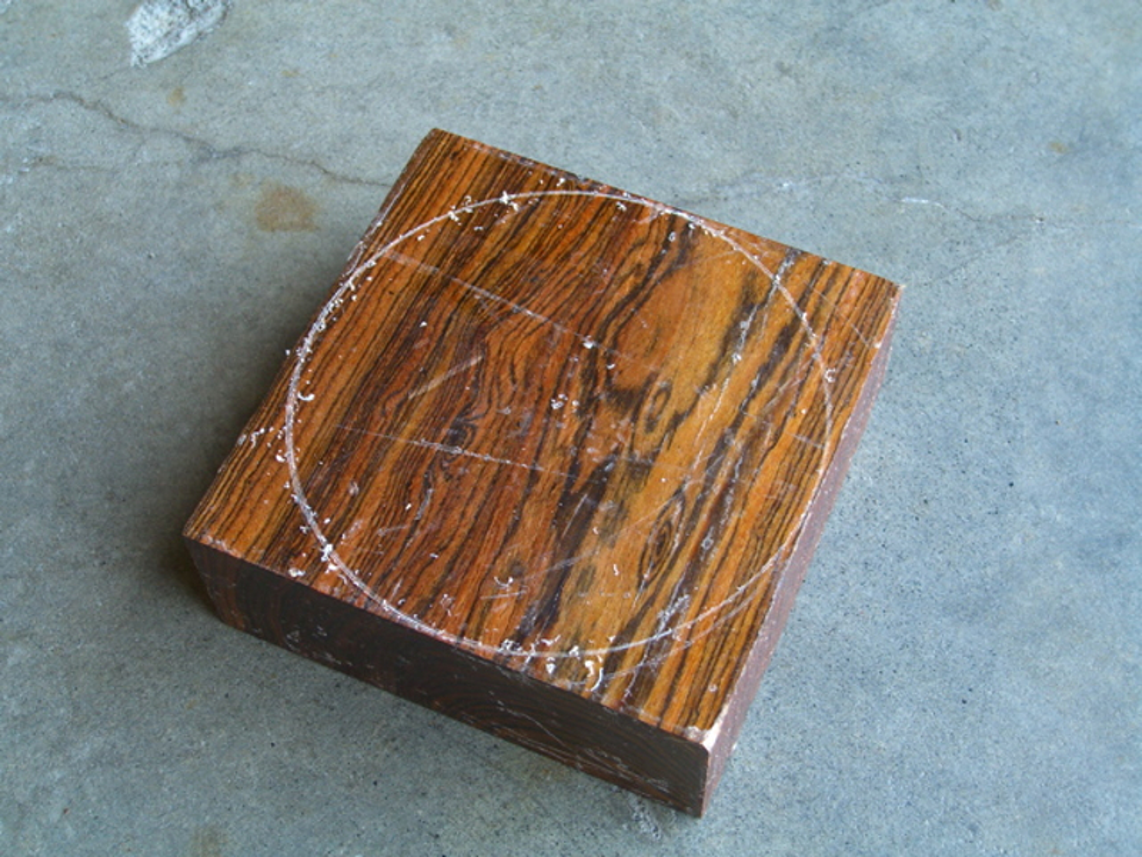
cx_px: 571
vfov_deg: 25.7
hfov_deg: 33.8
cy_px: 428
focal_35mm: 57
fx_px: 1880
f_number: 3.6
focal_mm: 11.8
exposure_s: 1/25
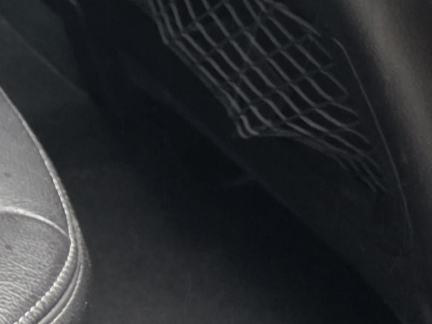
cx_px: -495
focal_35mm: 129
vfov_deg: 10.6
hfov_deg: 12.8
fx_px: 1610
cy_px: -308
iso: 500
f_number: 1.7
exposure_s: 1/120
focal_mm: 6.25
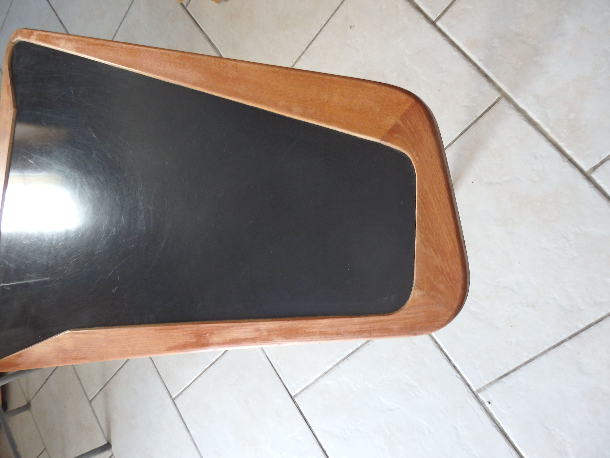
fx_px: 441
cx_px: 305
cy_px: 229
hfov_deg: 69.4
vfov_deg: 54.9
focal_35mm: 25
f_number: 3
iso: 250
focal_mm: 4.5
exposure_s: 1/30
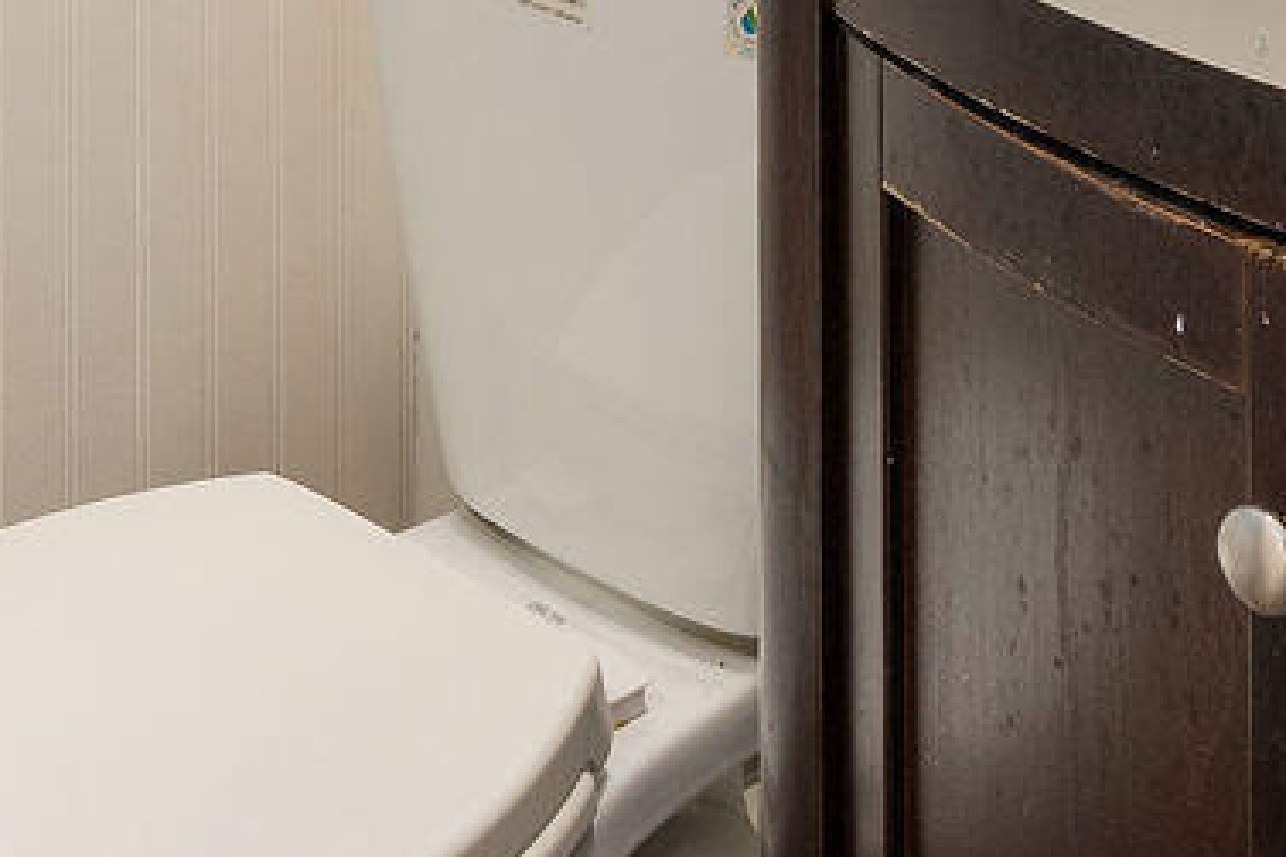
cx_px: 532
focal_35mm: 87
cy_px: -1002
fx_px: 3106
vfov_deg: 13.0
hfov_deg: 23.4
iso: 250
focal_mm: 16
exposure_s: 1/4
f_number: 8
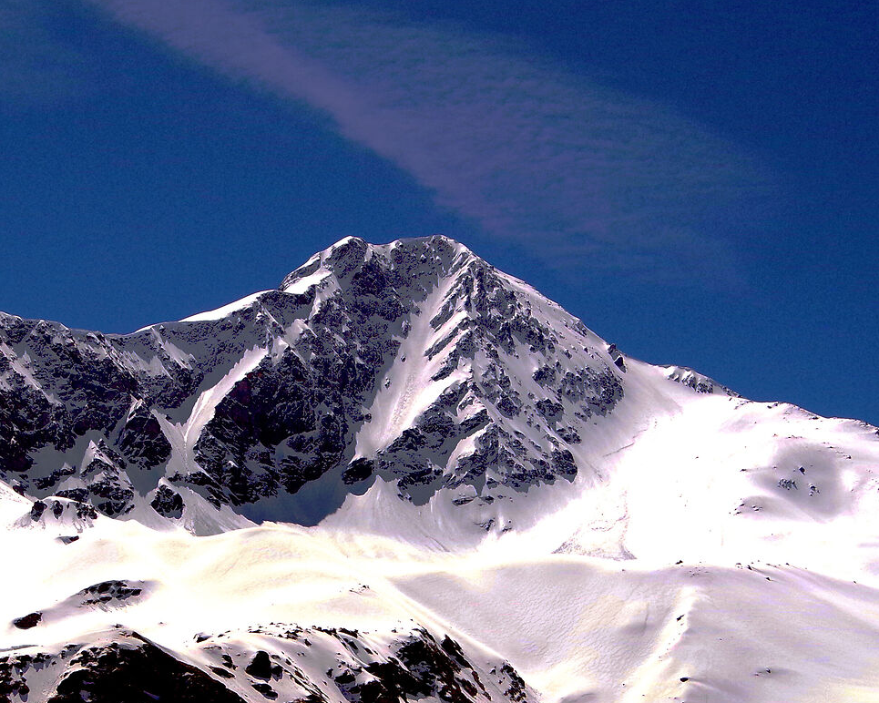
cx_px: 334
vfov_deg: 15.5
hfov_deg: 19.5
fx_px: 2549
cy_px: 634
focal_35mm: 98
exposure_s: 1/4000
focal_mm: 28
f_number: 8
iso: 400
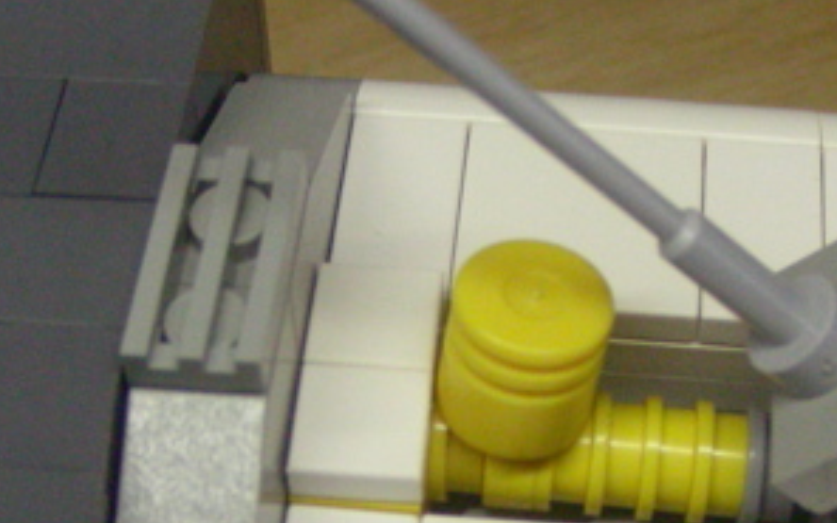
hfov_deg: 23.6
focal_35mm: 87
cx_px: 616
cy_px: 492
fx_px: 1985
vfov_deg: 14.8
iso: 400
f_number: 4
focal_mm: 6.3
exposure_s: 1/127
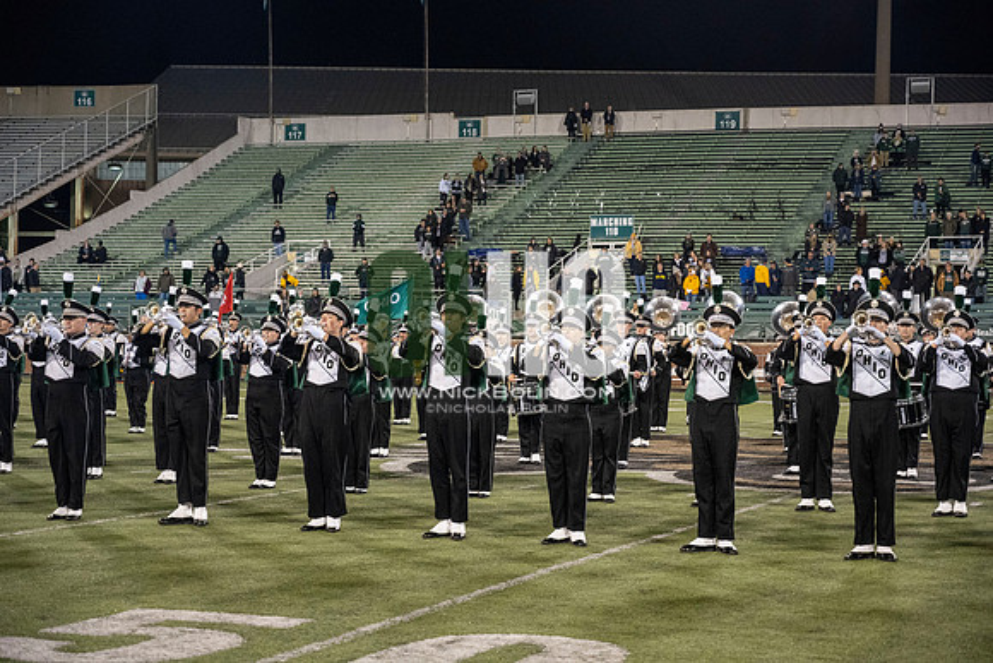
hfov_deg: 28.8
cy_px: 332
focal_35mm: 70
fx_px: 1931
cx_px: 496
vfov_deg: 19.5
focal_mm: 70
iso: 2500
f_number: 4
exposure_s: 1/500
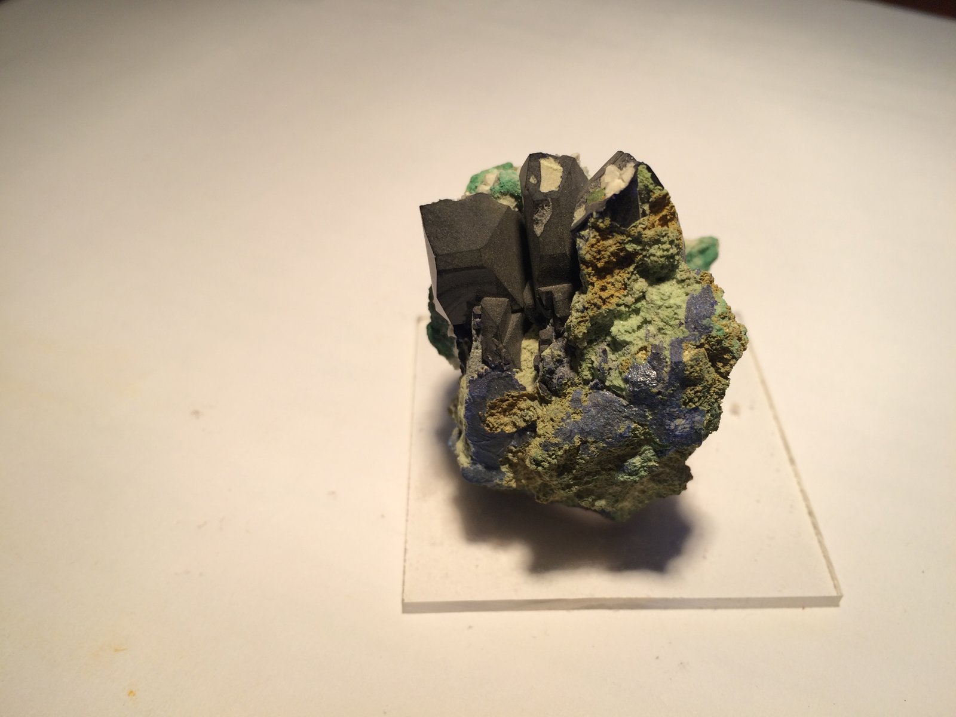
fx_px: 801
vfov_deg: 48.2
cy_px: 358
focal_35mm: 29
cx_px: 478
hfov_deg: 61.7
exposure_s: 1/120
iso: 32
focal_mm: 4.15
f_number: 2.2
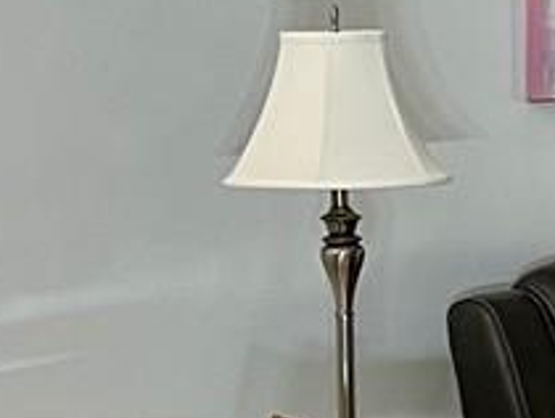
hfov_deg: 9.7
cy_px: 410
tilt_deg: -7.4
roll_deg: -1.0
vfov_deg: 7.5
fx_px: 3178
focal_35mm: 198
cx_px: 827
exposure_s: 1/60
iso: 125
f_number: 1.5
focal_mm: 5.7
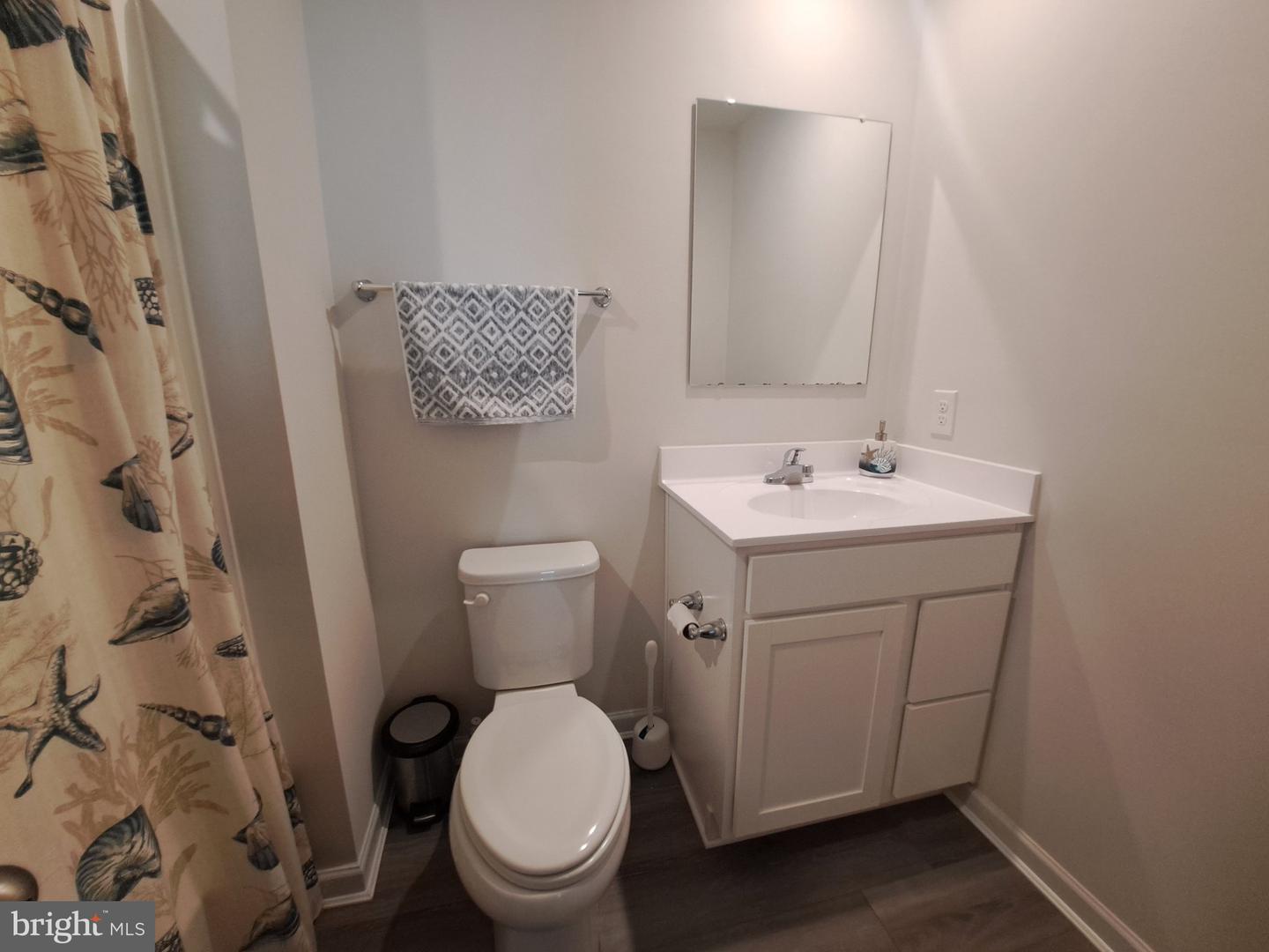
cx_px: 634
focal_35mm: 13
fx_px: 477
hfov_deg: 106.2
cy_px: 476
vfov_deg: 89.9
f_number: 2.2
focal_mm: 1.74
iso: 160
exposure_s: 1/40
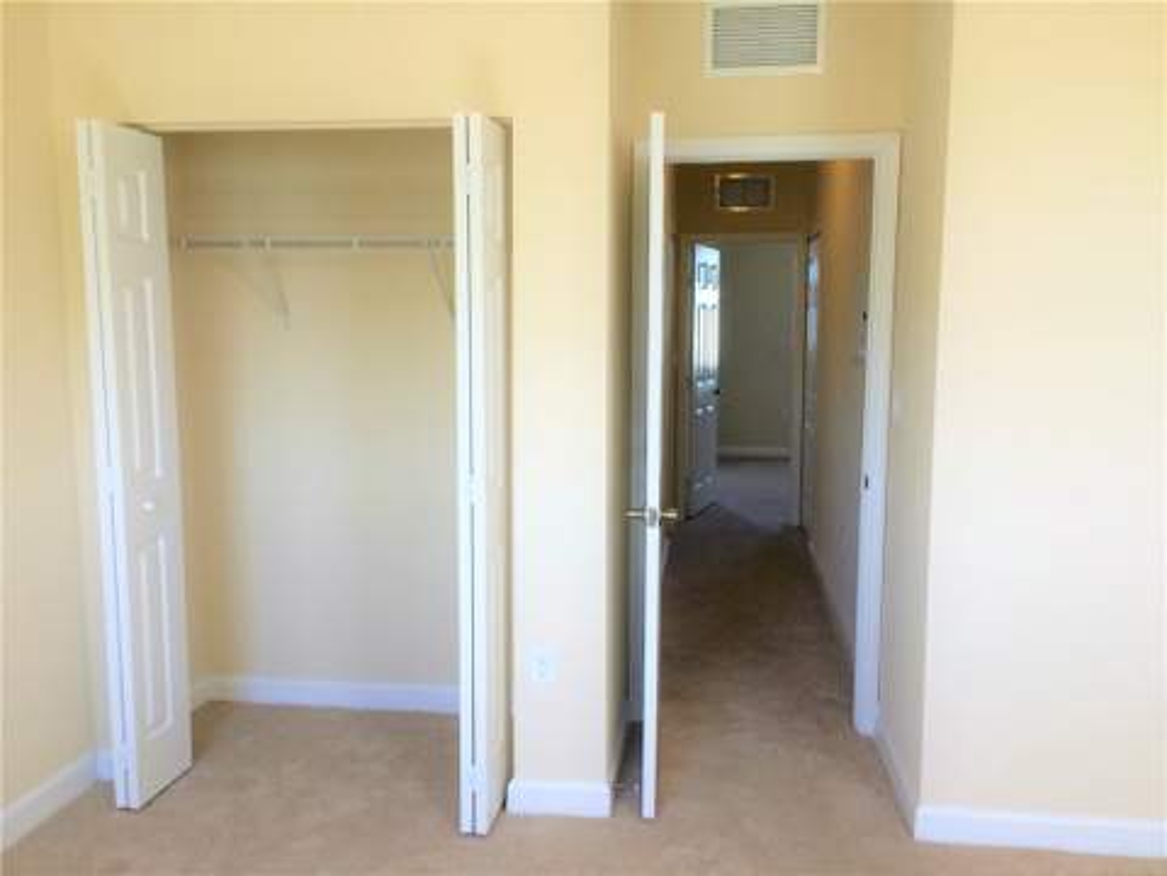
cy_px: 438
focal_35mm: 29
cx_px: 584
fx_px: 978
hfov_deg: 61.7
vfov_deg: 48.2
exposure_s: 1/40
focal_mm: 4.15
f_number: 2.2
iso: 40
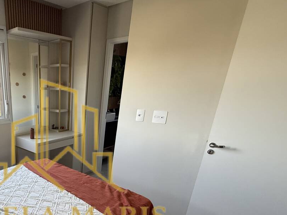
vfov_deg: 52.0
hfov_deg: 62.4
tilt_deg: -19.7
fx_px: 207
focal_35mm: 25
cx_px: 50
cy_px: 166
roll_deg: +0.1
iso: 160
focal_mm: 2.22
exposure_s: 1/99
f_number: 2.2
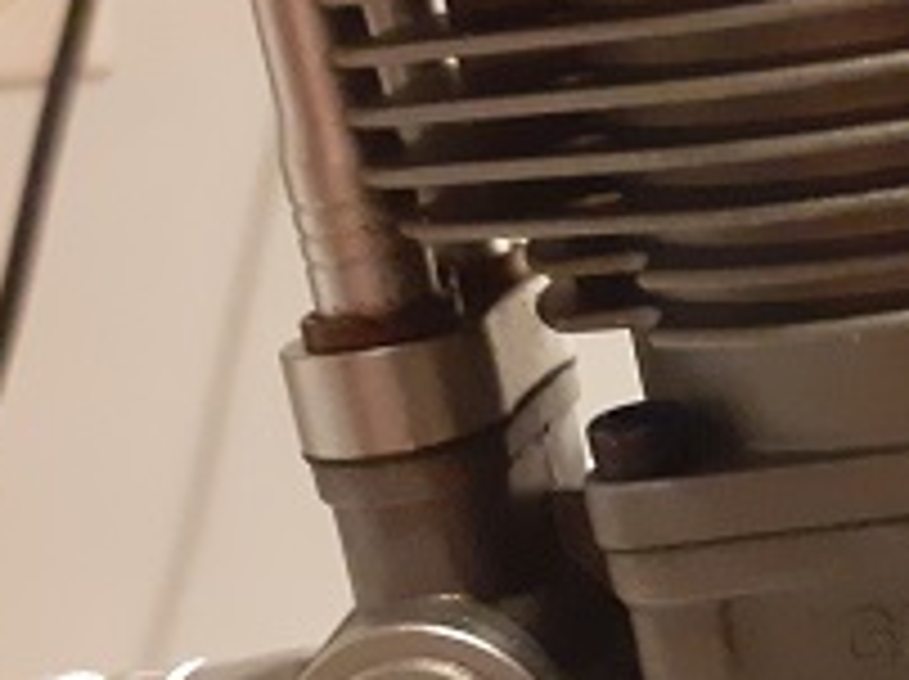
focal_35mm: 83
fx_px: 2177
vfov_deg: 17.6
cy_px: 547
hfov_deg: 22.3
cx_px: 1004
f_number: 1.9
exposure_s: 1/20
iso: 500
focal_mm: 3.6
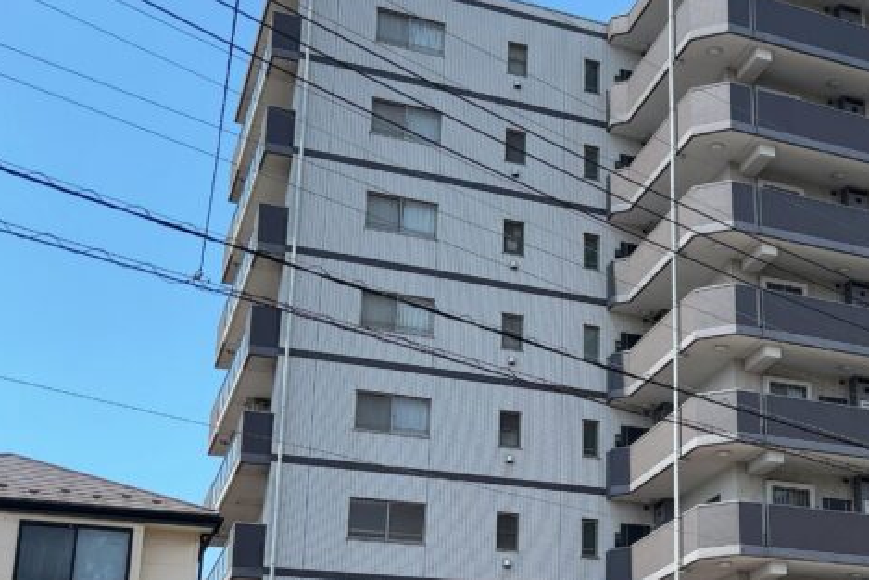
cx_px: 819
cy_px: 489
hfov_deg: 31.9
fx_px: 1425
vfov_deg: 22.6
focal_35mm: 59
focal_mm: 5.96
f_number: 1.6
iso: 50
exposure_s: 1/2151
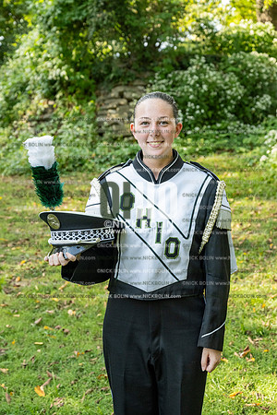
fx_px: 623
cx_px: 138
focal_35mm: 54
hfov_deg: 25.1
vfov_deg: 36.9
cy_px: 208
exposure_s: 1/800
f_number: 5.6
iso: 1250
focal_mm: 54
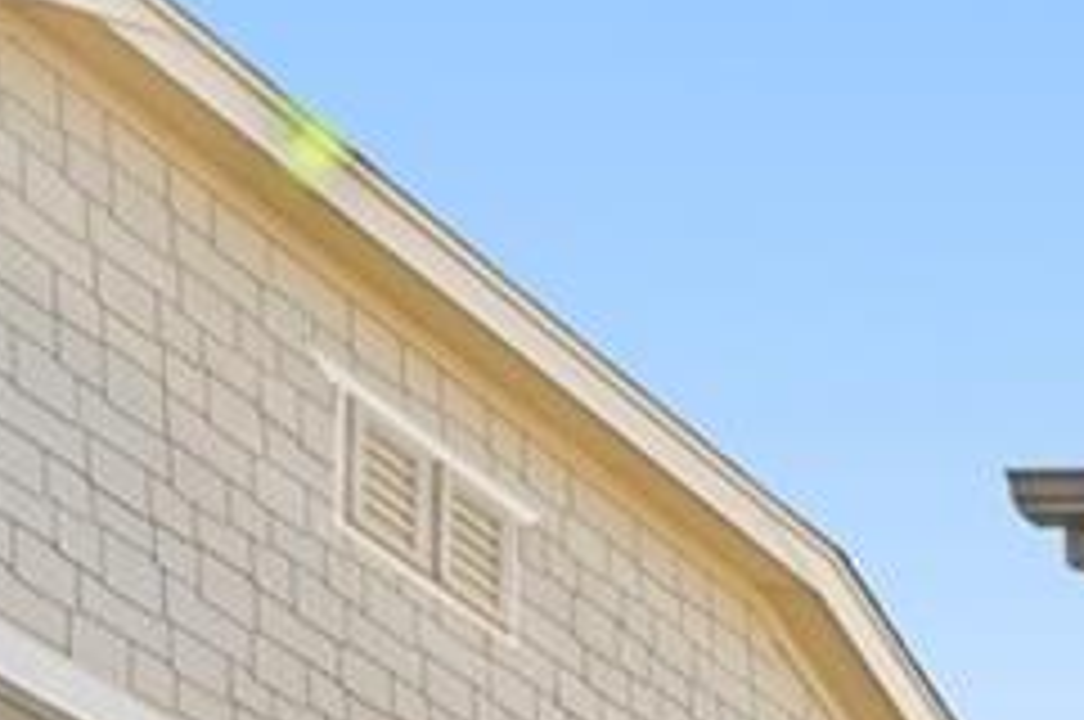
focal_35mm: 93
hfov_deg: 11.9
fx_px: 2797
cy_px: 1917
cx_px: 3167
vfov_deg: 11.3
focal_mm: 14
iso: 64
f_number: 8
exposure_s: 1/20
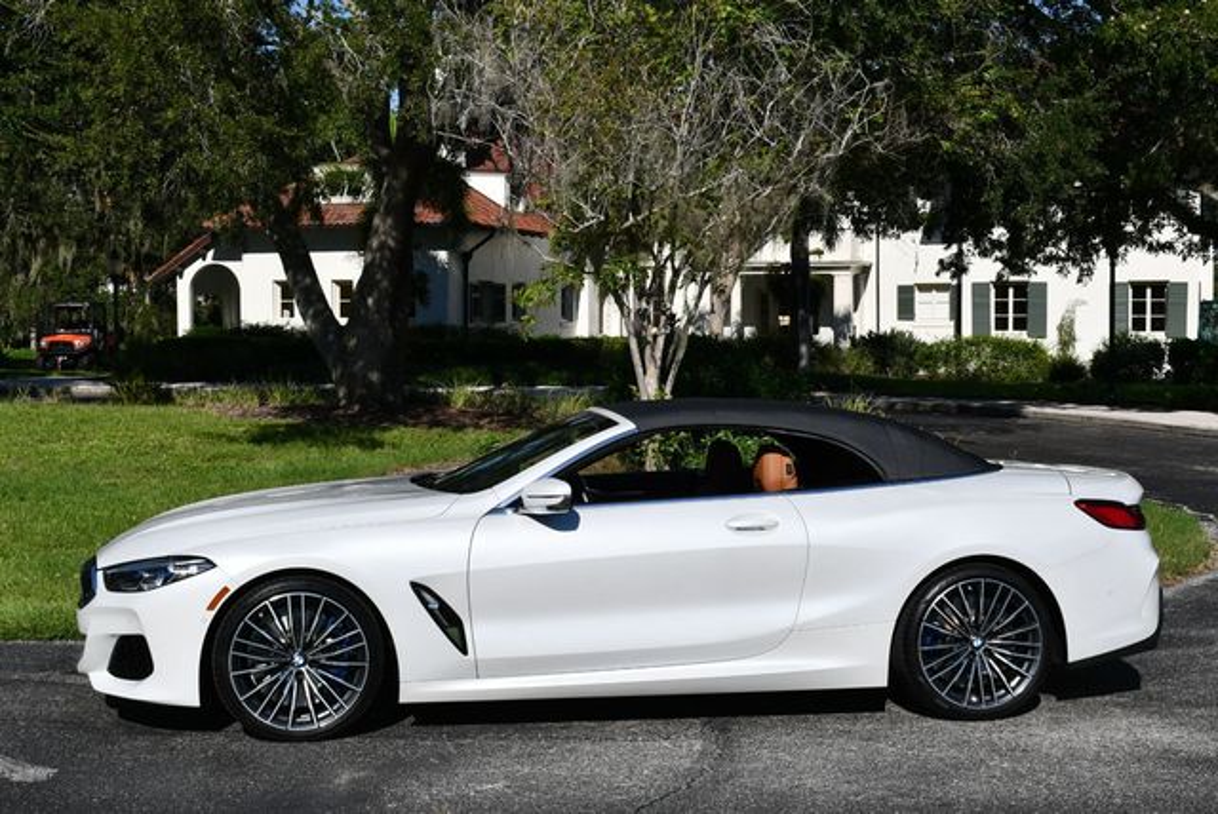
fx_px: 1896
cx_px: 609
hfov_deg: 35.6
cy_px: 407
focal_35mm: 56
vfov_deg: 24.2
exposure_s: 1/400
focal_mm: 28
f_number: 10
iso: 100
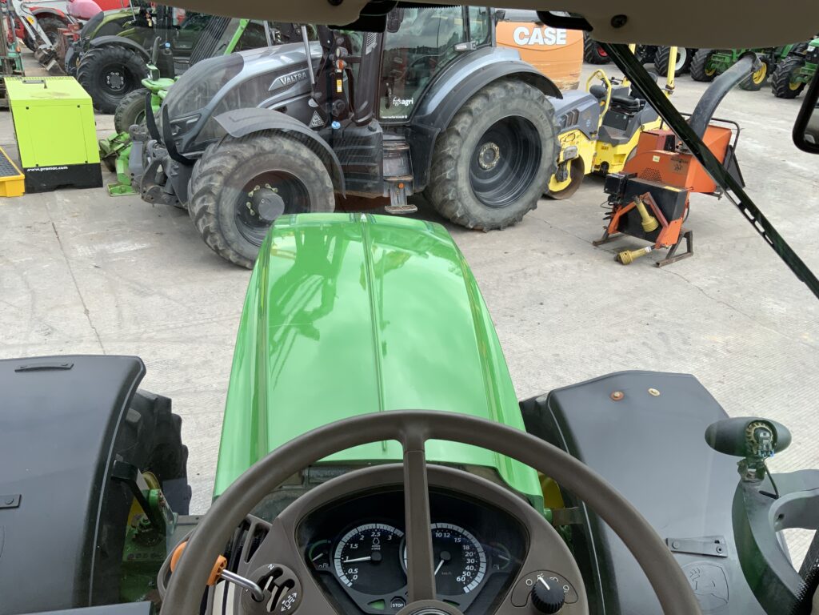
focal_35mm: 29
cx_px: 410
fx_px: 686
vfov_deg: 48.2
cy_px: 308
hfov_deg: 61.7
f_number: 1.8
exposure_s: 1/400
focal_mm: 3
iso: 16
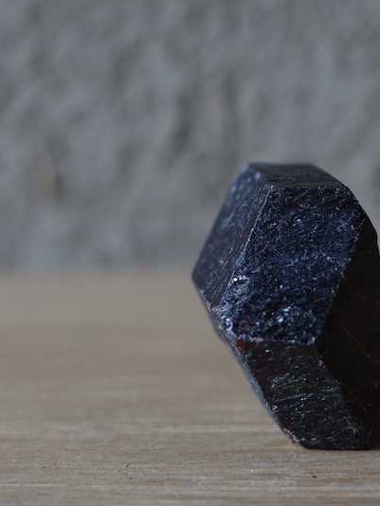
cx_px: 300
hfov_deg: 13.7
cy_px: 146
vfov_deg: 18.1
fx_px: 1580
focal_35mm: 108
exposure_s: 1/80
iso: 200
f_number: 2.8
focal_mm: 26
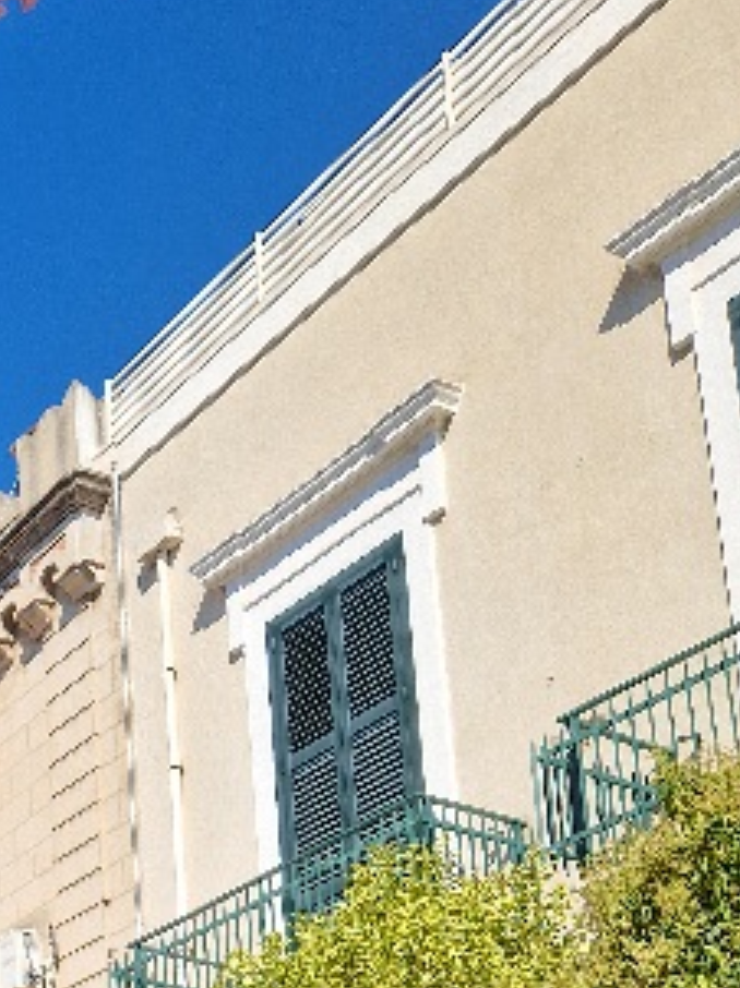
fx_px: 1741
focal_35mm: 61
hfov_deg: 21.6
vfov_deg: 27.1
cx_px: -226
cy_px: 1256
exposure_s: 1/1667
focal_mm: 5.4
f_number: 1.8
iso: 50
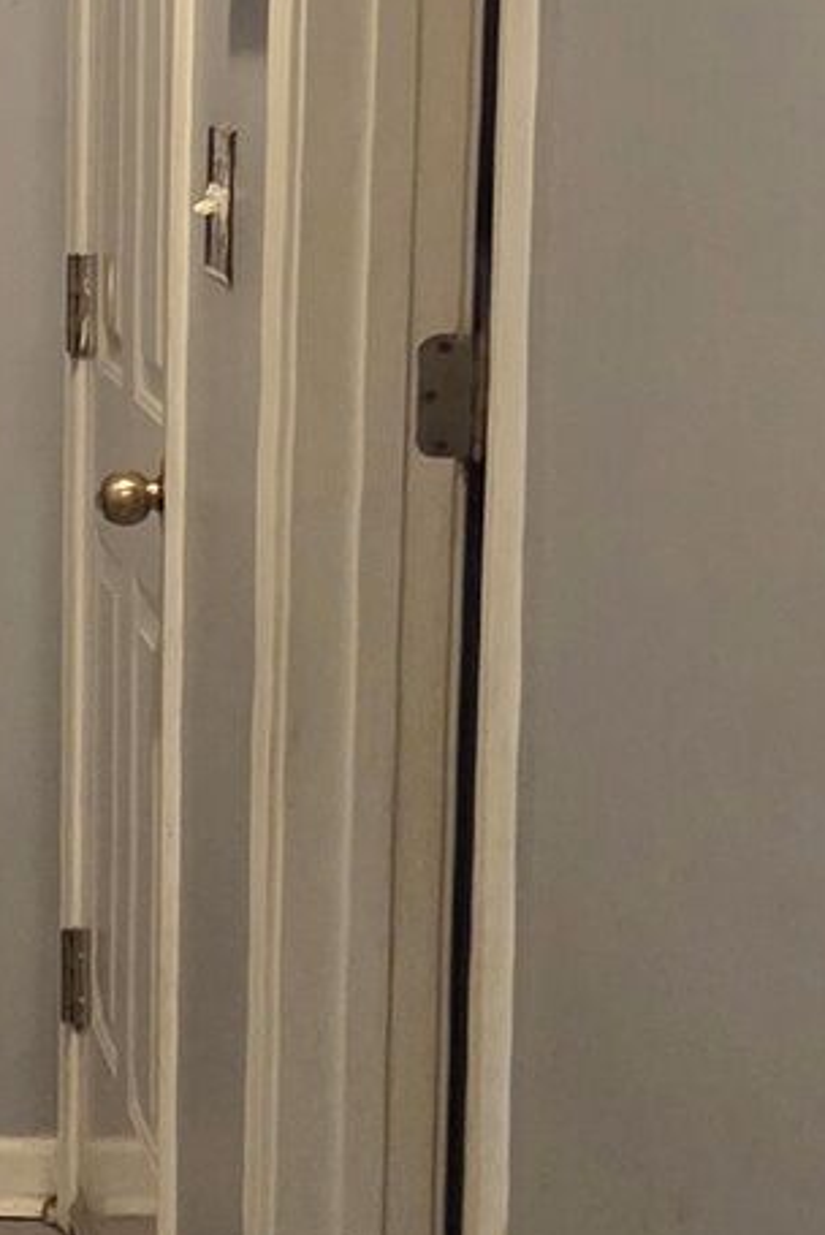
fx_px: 4153
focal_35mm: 121
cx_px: -377
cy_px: 665
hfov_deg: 11.0
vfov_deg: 16.9
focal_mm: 5.4
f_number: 1.8
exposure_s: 1/120
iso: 1250
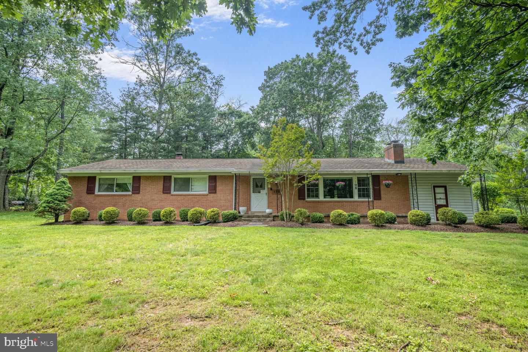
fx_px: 264
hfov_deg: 90.0
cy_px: 176
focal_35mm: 18
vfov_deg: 67.4
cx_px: 264
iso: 200
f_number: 8
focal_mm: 18
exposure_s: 1/250
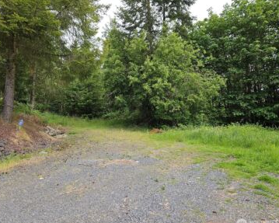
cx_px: 131
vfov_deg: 56.8
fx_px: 206
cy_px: 115
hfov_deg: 68.1
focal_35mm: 25
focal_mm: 5.4
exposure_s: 1/462
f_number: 1.8
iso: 25
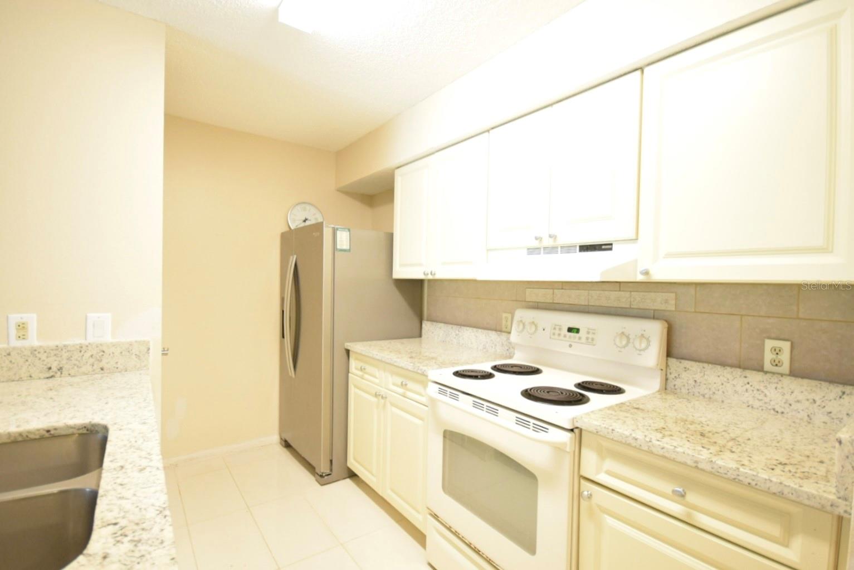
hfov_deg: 100.4
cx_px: 427
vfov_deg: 77.3
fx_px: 356
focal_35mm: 15
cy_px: 285
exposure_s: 1/50
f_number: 4
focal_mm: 10
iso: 3200
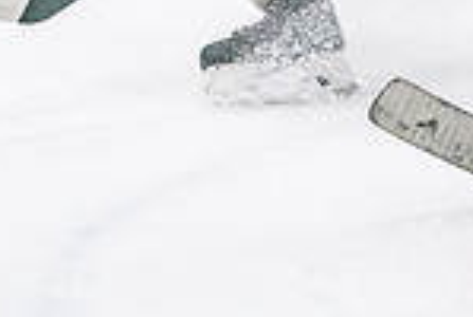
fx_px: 4581
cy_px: -415
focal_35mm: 348
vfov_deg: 3.9
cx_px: 453
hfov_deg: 5.9
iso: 3200
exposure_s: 1/1250
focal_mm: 71
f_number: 2.8
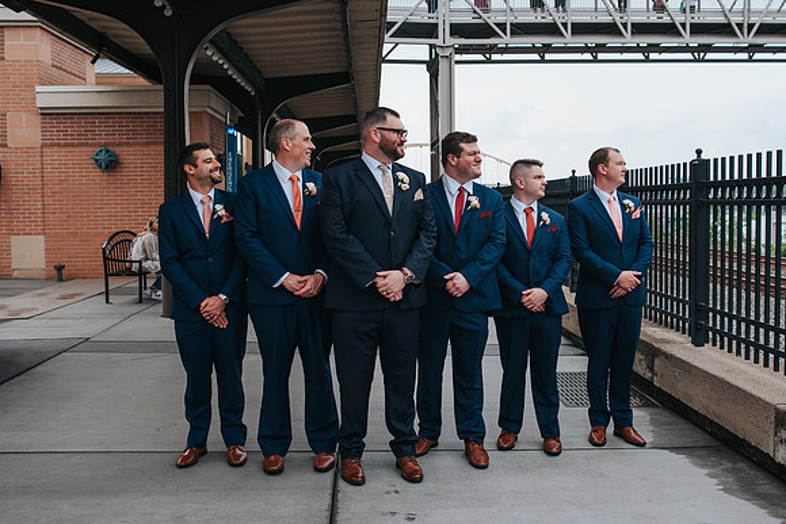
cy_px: 237
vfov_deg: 34.6
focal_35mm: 39
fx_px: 841
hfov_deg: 50.0
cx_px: 439
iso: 100
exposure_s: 1/320
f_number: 4
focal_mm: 28
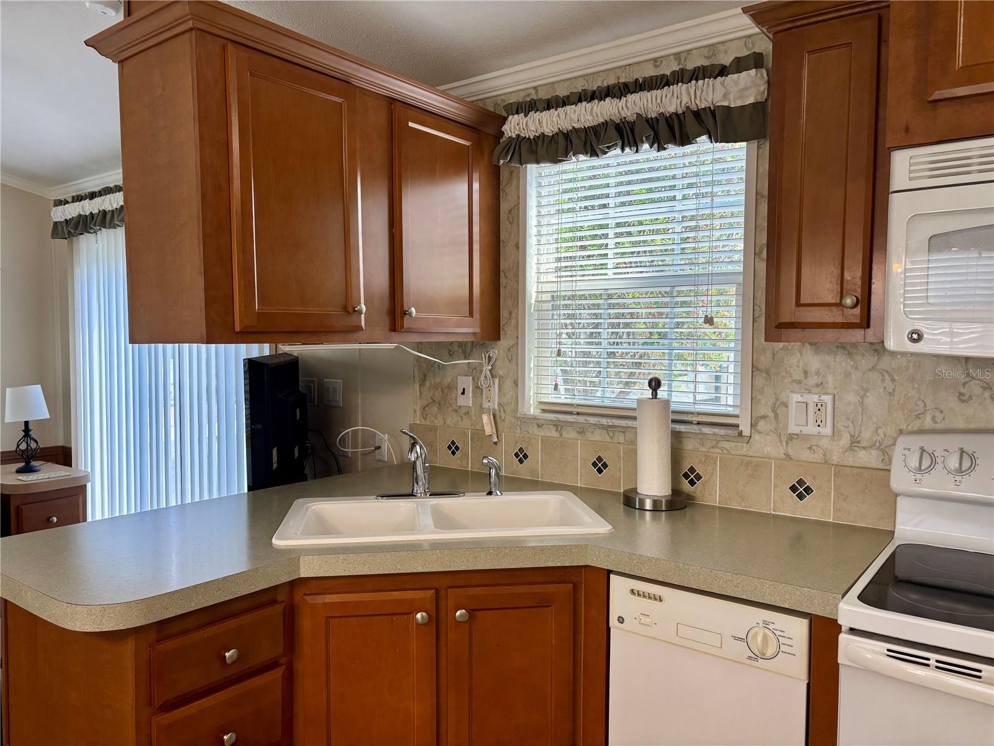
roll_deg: +0.1
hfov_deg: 67.3
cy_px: 373
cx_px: 497
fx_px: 747
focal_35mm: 26
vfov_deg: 53.1
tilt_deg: -3.9
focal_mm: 5.96
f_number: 1.6
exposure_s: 1/120
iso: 80
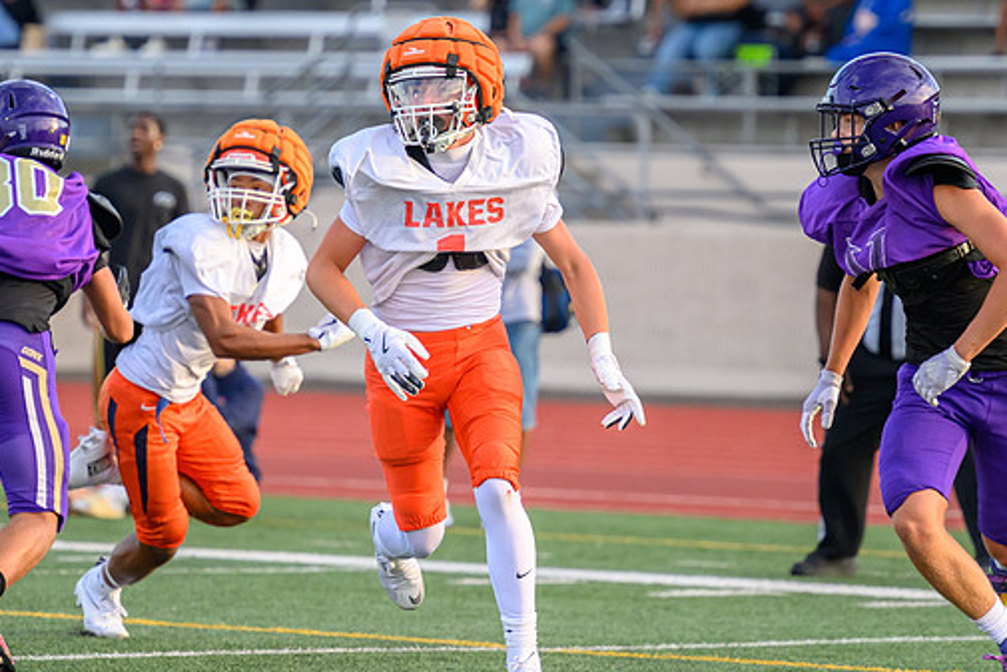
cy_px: 279
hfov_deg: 6.4
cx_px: 443
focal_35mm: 321
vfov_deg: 4.3
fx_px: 8981
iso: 1800
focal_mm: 200
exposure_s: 1/2000
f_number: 4
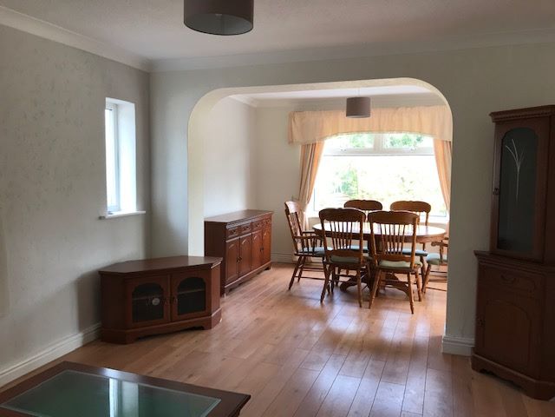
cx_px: 278
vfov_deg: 49.7
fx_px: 449
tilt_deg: -2.4
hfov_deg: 63.4
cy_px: 208
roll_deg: -0.7
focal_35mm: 28
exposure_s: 1/50
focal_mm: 3.99
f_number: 1.8
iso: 32
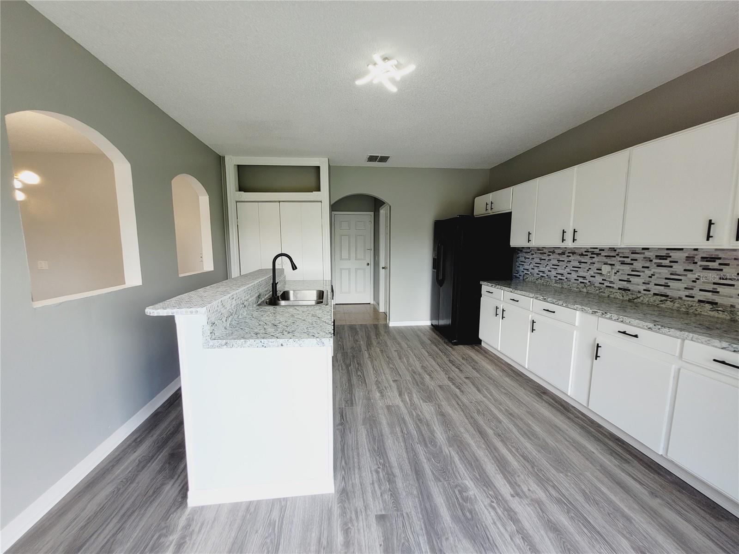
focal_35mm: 13
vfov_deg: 89.9
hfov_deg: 106.2
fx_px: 278
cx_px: 370
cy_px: 277
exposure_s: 1/60
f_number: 2.2
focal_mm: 1.74
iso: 50
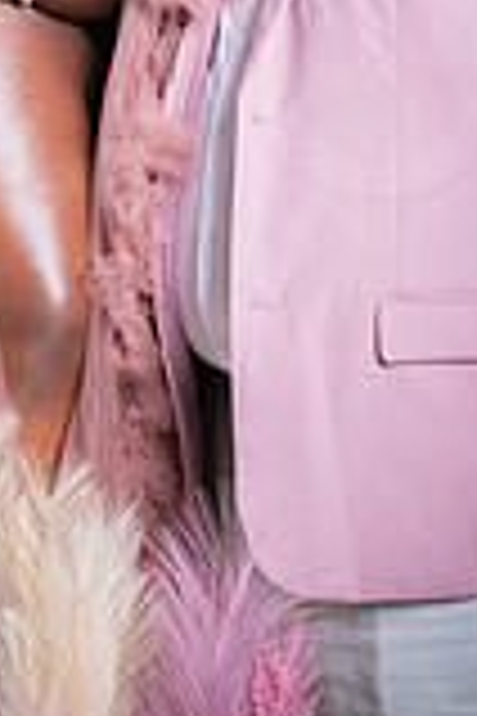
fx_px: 1967
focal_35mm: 99
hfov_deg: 13.8
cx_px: 99
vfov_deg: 20.2
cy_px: 68
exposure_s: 1/250
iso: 250
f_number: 4
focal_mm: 35
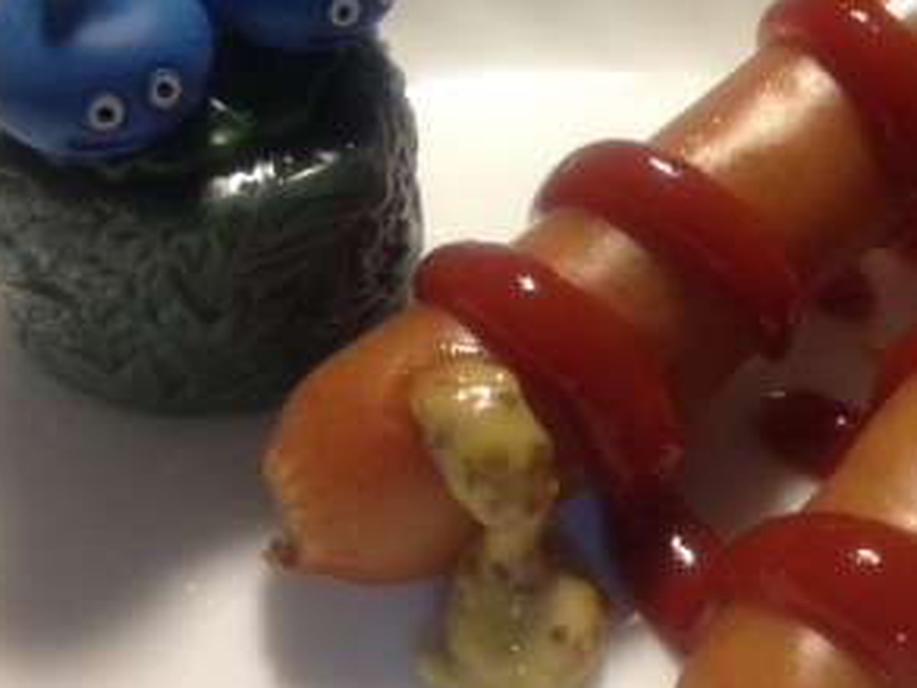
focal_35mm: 60
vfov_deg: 24.4
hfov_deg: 31.5
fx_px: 1589
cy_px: 284
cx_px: 716
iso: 200
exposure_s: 1/20
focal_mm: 4.28
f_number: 2.4
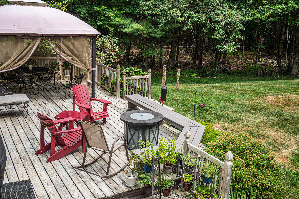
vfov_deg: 34.2
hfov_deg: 49.6
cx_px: 150
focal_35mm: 39
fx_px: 324
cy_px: 100
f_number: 11
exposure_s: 1/100
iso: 100
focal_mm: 39
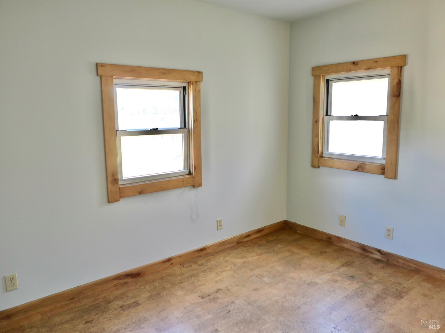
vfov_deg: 56.8
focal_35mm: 24
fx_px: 308
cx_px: 222
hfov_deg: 71.6
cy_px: 166
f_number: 1.7
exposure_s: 1/60
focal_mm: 10.9
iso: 200
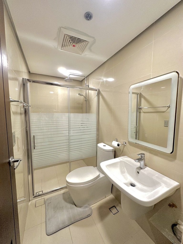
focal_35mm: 14
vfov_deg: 102.1
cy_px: 122
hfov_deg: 85.7
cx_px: 92
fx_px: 99
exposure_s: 1/120
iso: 200
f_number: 2.2
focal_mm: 2.22
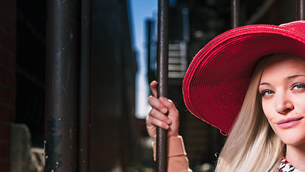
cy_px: 129
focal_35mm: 77
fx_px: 623
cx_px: 197
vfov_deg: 15.6
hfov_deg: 27.4
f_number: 4
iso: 64
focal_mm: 52
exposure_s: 1/250
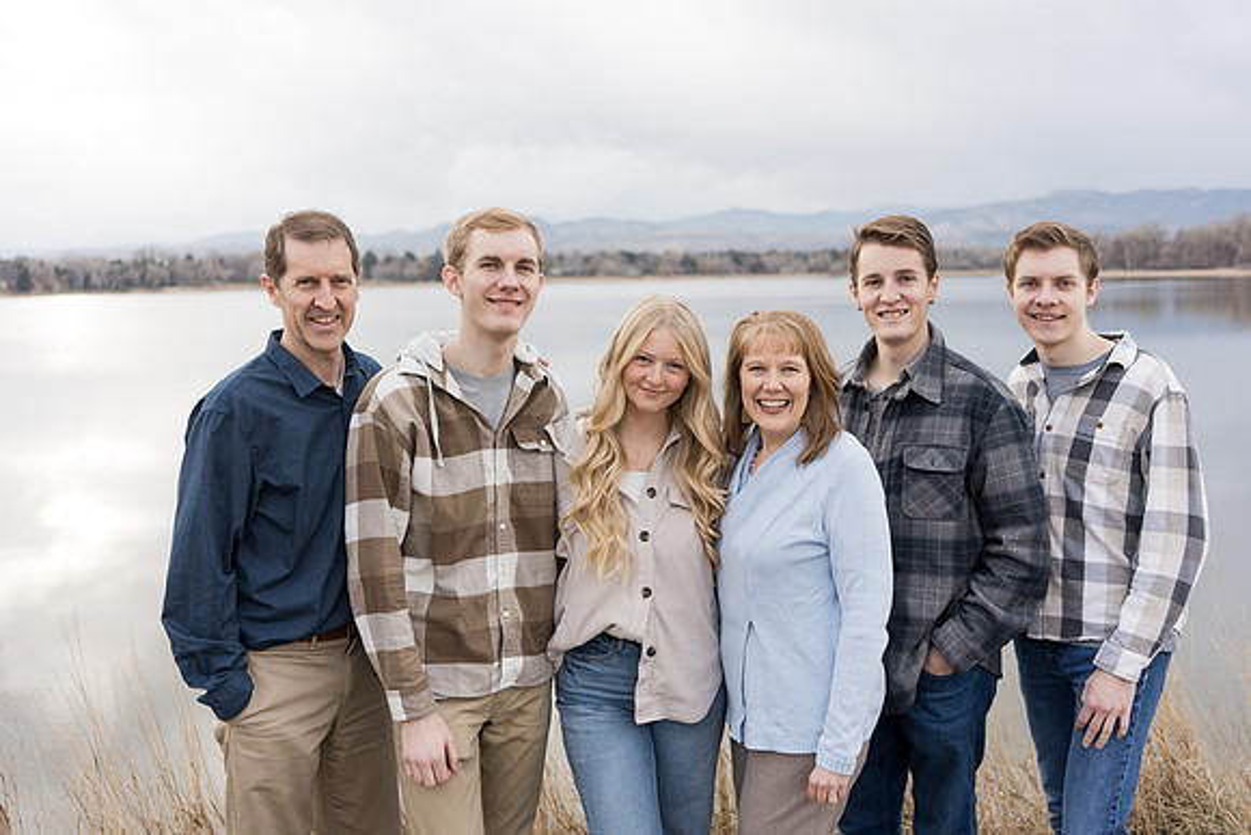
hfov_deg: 54.4
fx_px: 1216
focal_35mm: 35
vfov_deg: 37.9
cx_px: 626
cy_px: 418
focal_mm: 35
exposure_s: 1/250
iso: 200
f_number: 2.8
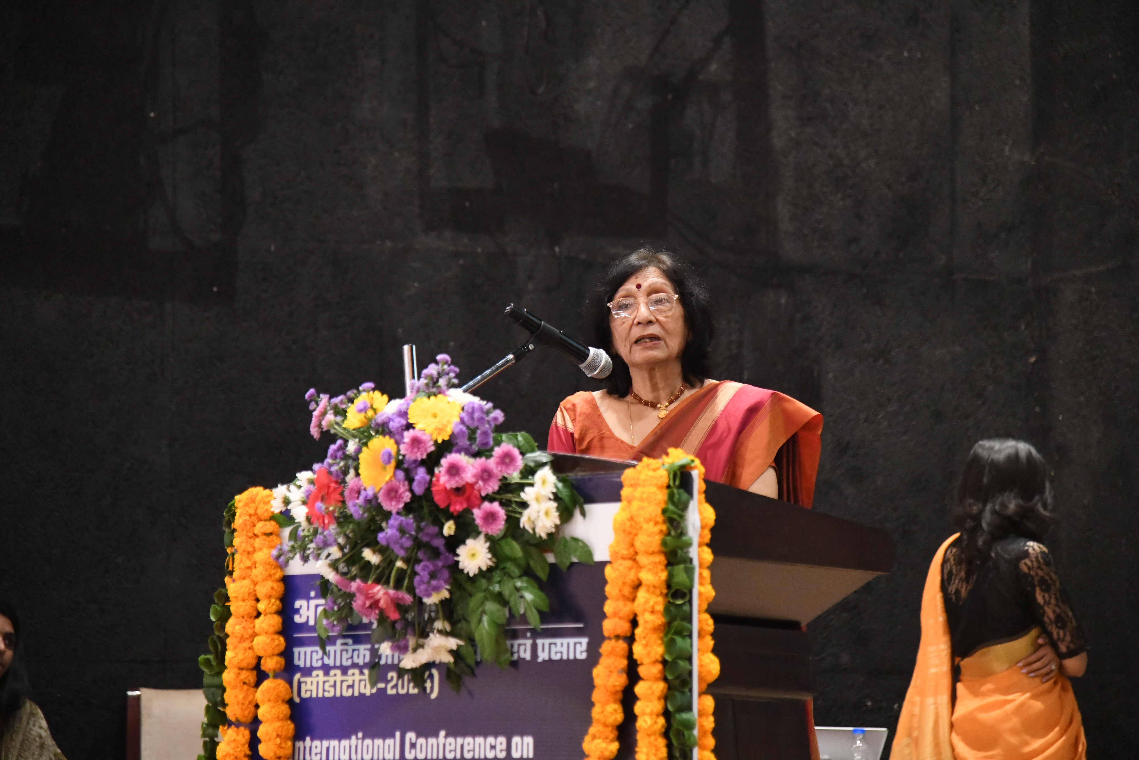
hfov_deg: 18.3
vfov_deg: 12.2
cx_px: 577
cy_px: 386
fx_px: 3543
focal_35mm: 112
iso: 10000
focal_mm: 110
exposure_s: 1/125
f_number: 4
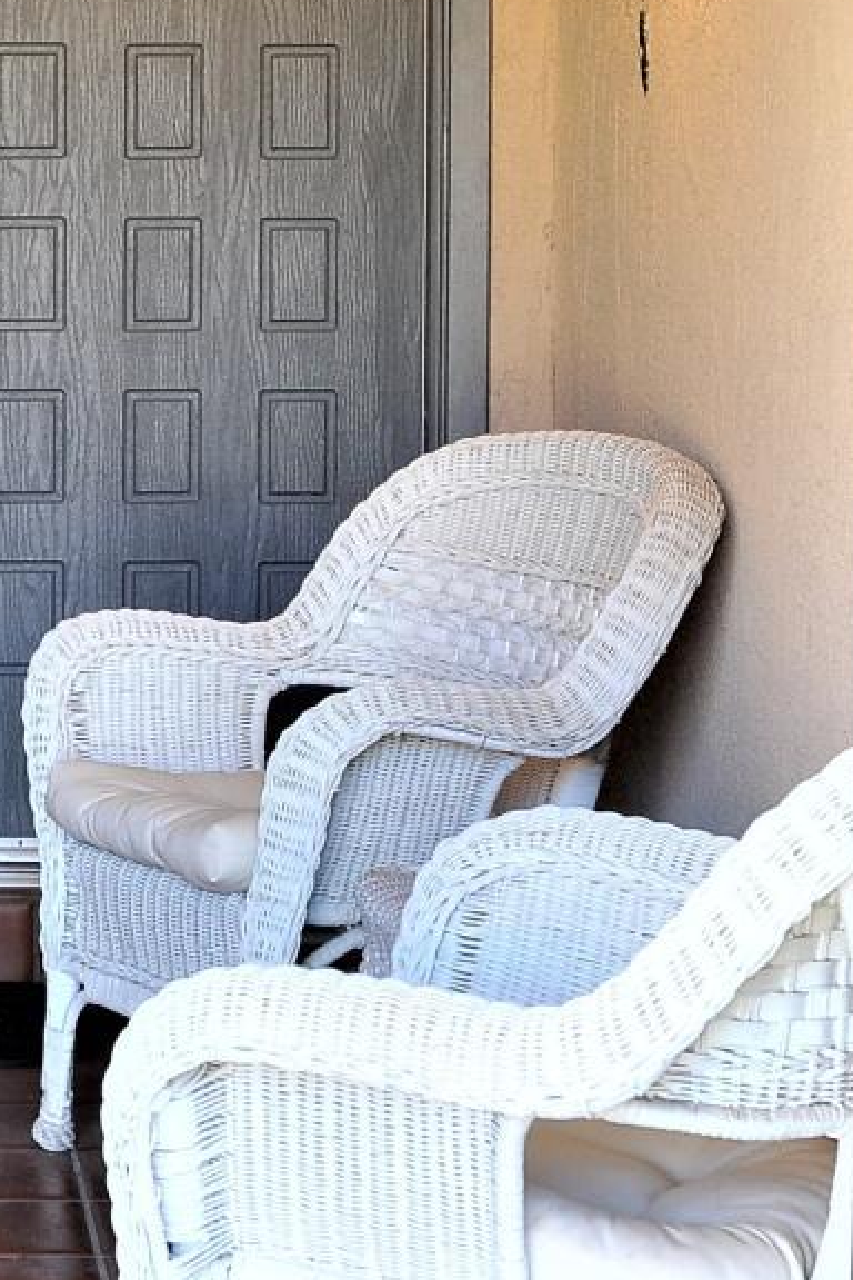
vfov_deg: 18.3
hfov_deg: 12.1
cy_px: 376
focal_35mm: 111
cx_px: -131
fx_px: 3945
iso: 1000
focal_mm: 32
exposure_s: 1/30
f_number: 10
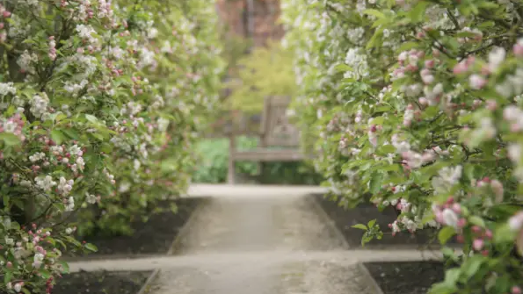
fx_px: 1318
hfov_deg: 22.4
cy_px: 152
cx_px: 260
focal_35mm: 95
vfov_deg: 12.8
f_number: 4.5
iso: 320
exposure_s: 1/100
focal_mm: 90
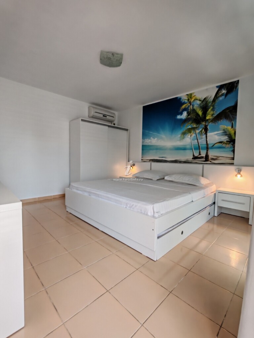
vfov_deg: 94.5
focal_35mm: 16
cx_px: 127
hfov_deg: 78.1
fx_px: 157
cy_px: 169
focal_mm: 1.96
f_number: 2.2
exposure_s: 1/50
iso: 125
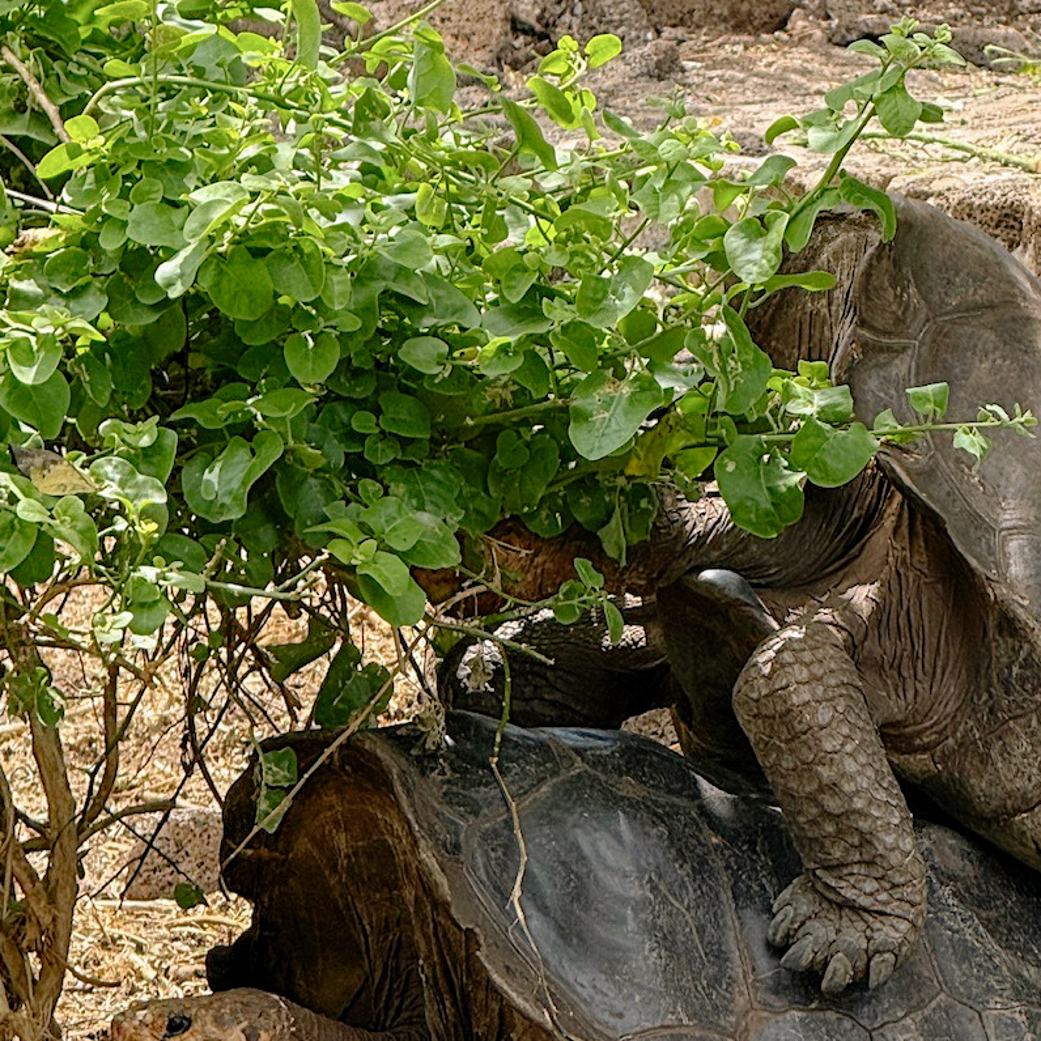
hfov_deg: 6.4
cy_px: 489
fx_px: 9288
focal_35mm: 273
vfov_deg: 6.4
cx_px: 688
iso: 50
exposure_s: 1/400
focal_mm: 15.66
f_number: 2.8
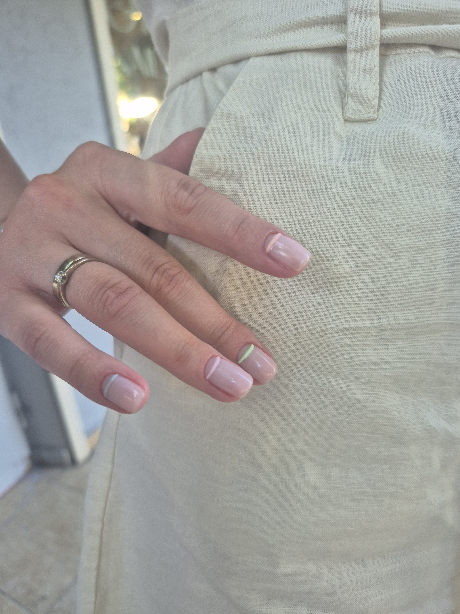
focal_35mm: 23
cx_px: 230
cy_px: 307
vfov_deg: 73.9
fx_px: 408
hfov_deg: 58.9
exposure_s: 1/100
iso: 200
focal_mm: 5.4
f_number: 1.8
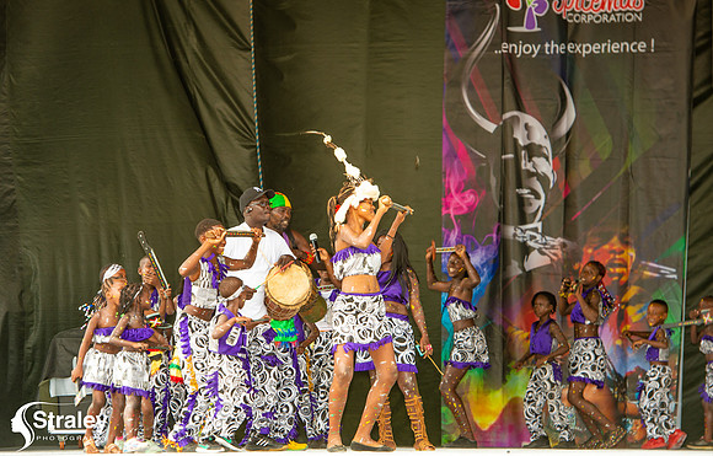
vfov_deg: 7.6
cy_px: 270
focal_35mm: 177
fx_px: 3453
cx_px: 307
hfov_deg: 11.8
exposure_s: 1/250
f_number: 5.6
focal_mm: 150
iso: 220
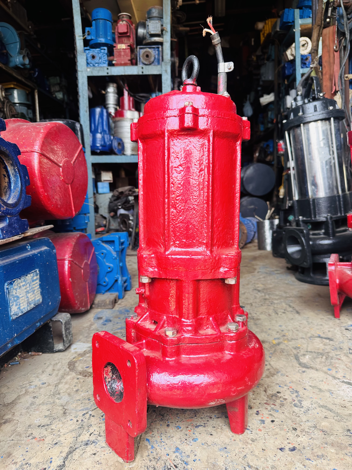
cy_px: 235
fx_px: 325
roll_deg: +2.2
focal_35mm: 24
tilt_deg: -5.9
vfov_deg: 71.6
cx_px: 176
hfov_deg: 56.8
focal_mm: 6.86
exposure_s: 1/121
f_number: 1.78
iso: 64
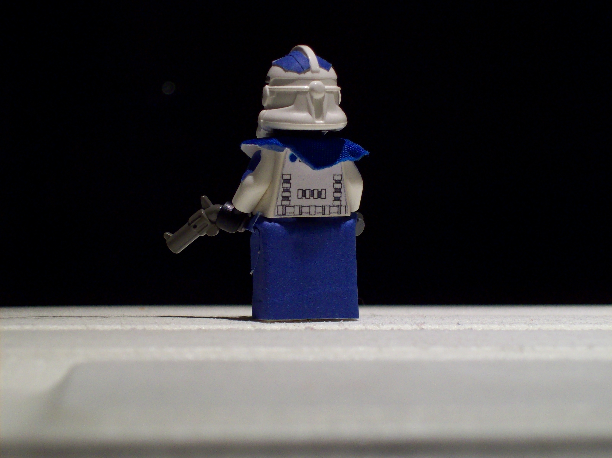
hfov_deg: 22.5
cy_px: 229
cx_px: 306
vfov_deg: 17.0
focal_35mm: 87
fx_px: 1538
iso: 160
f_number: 4.3
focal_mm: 14.3
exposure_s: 1/61.3
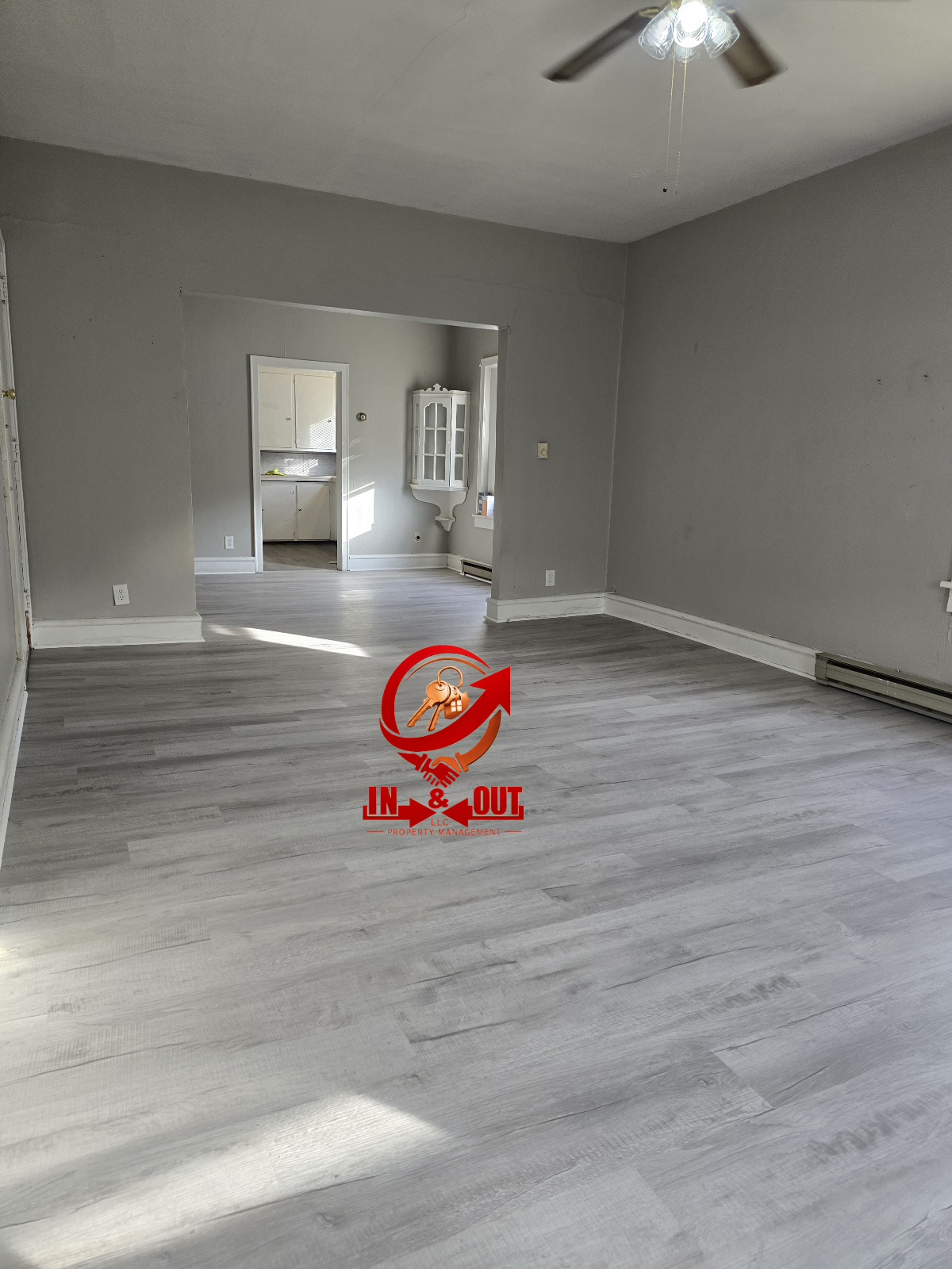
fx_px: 843
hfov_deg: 58.9
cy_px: 634
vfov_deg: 73.9
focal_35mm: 23
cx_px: 476
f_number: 1.7
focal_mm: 6.3
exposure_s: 1/60.2
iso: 125
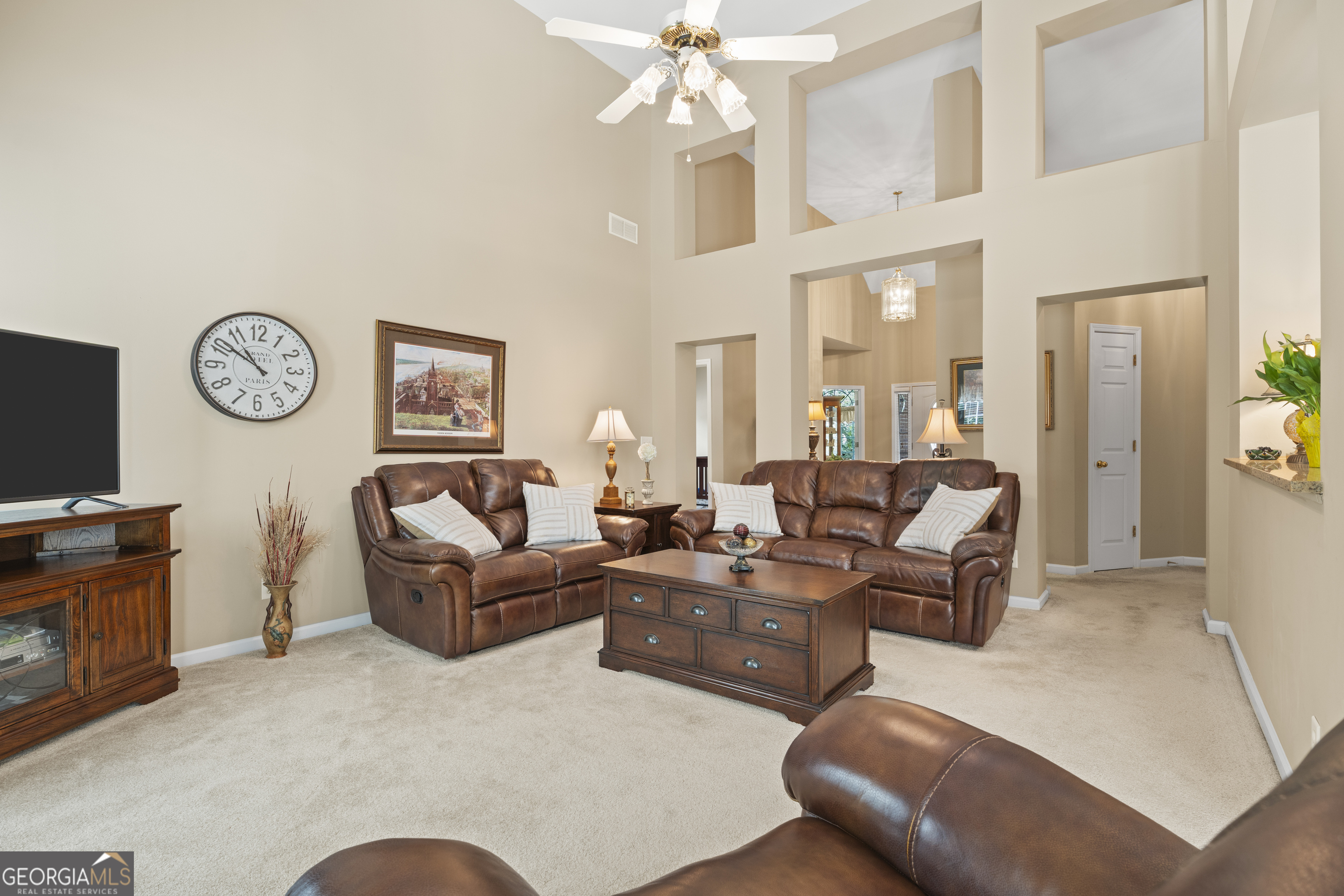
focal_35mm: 17
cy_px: 448
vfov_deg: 69.8
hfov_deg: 92.6
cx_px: 672
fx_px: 642
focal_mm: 17.2
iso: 400
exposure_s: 1/2
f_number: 9
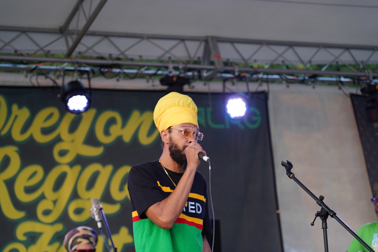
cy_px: 126
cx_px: 189
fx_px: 1102
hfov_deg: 19.5
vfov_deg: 13.0
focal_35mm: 105
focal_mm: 105
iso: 800
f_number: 4
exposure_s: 1/160
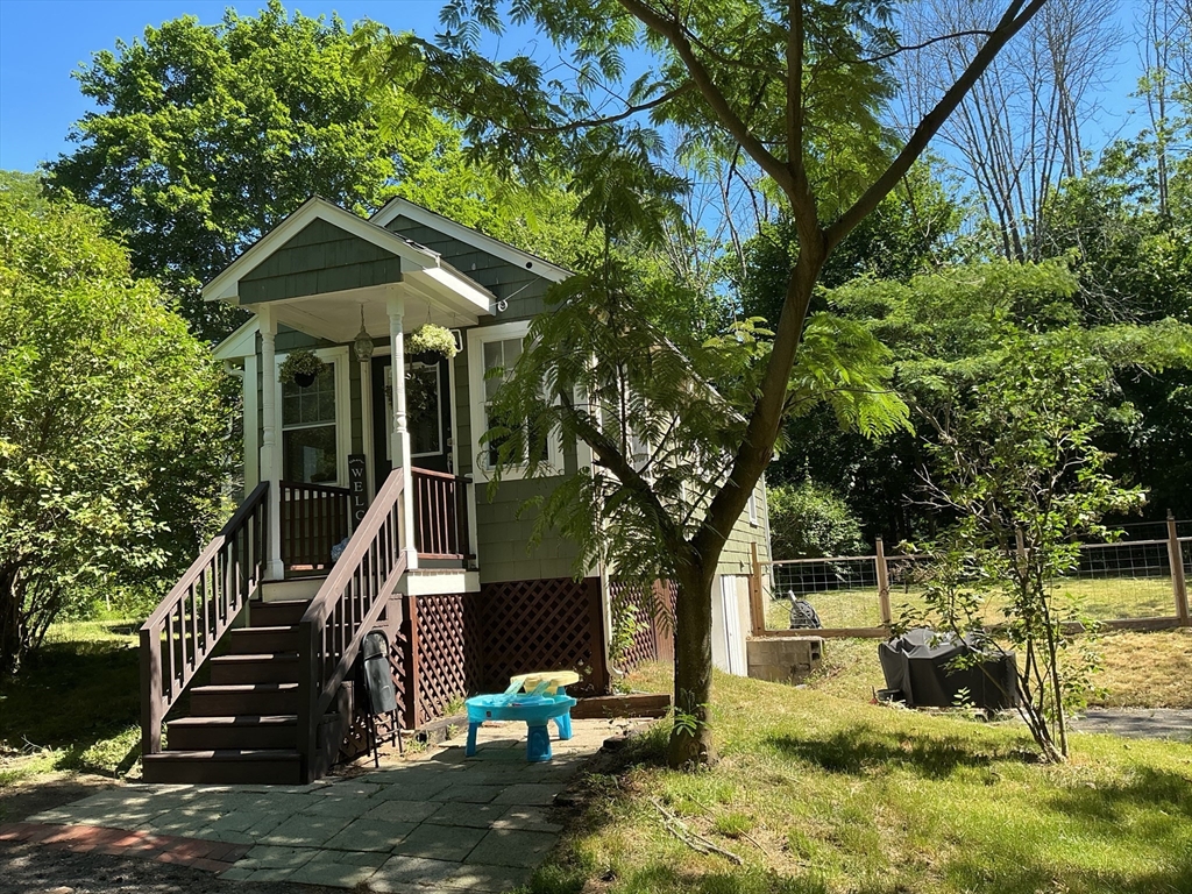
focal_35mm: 29
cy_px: 447
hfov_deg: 61.7
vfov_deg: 48.2
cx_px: 596
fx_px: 999
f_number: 1.8
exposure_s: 1/482
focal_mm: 3
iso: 25
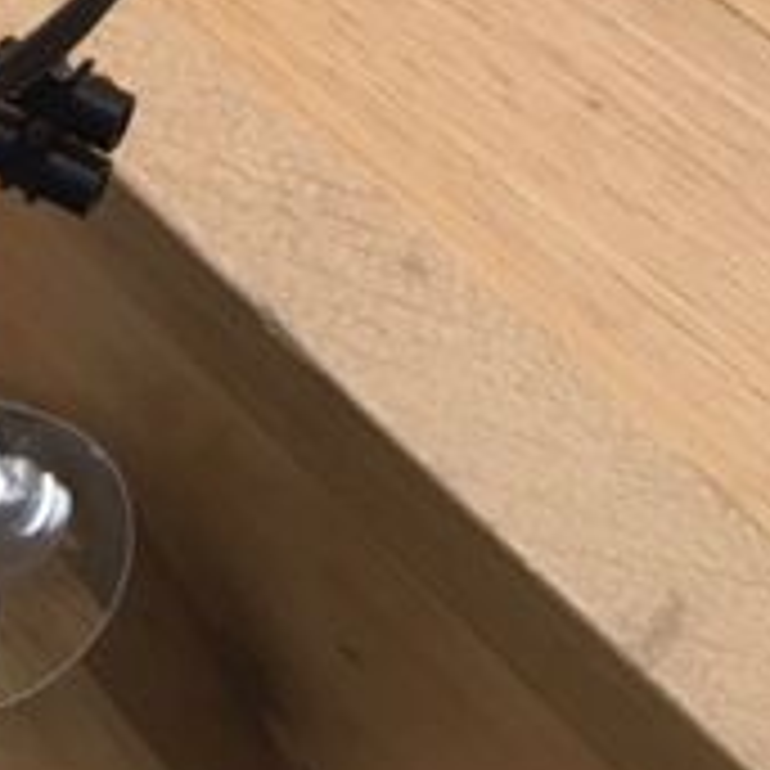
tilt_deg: -40.5
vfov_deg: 15.6
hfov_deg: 17.1
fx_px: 2416
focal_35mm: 96
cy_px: -608
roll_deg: +4.5
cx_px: -212
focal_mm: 4.15
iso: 32
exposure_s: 1/17
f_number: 2.2
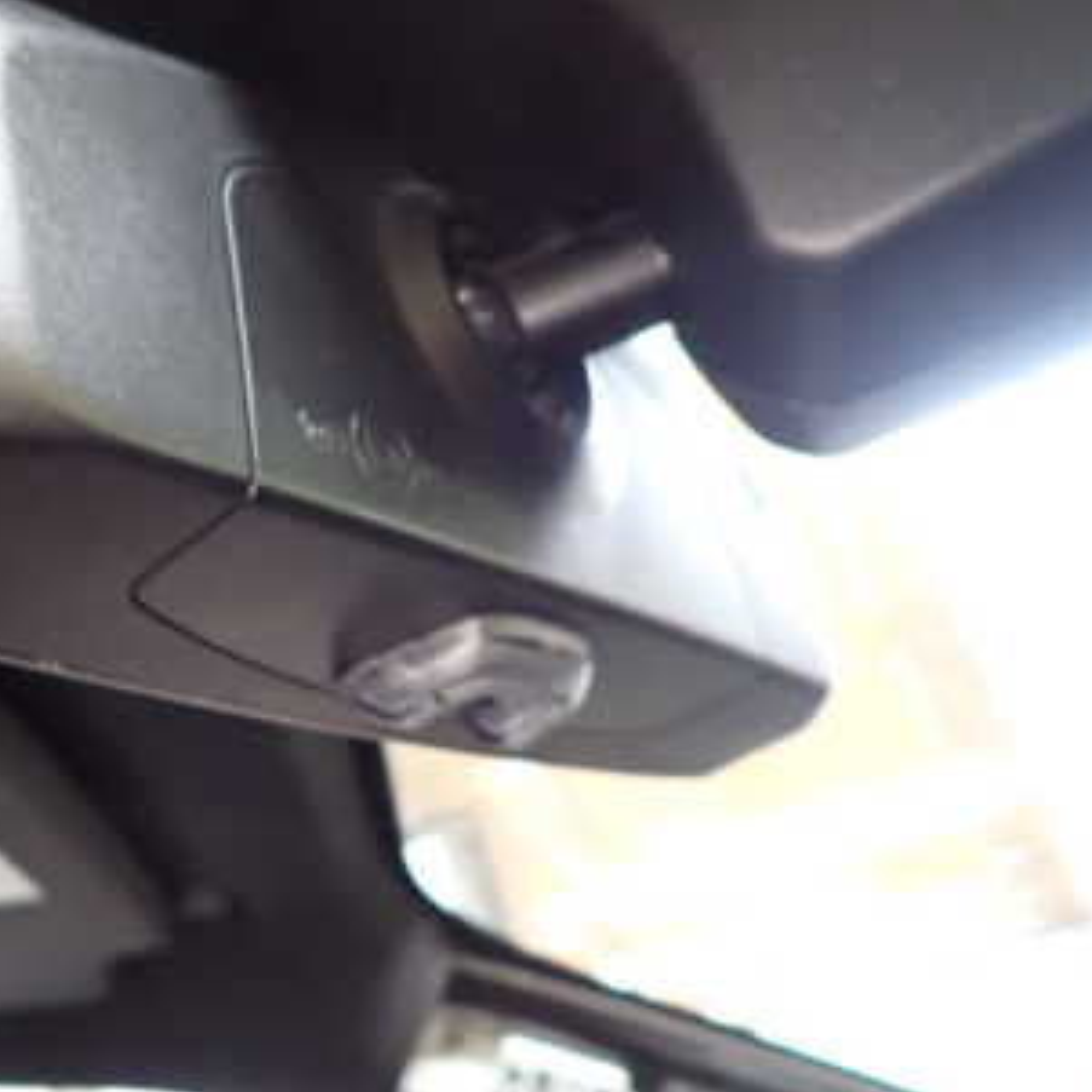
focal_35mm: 44
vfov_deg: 38.3
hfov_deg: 37.2
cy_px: 490
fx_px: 1570
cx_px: 247
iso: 500
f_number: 2
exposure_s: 1/30
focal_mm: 4.5
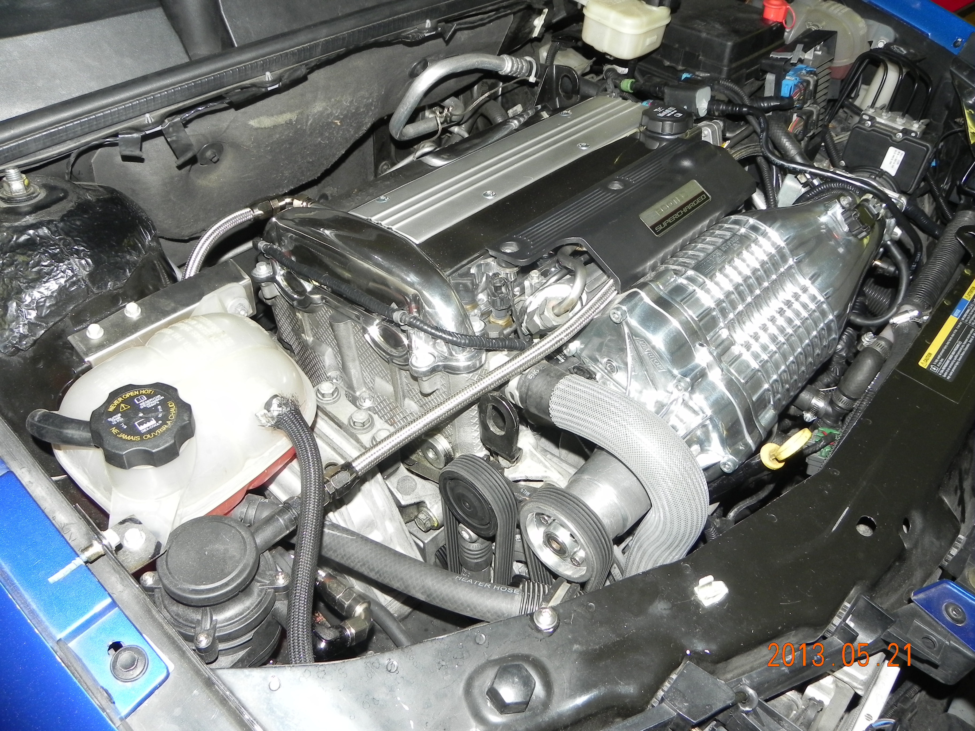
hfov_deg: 67.3
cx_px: 488
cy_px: 366
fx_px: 732
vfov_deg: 53.1
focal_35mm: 26
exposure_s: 1/30
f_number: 5
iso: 200
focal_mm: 4.6
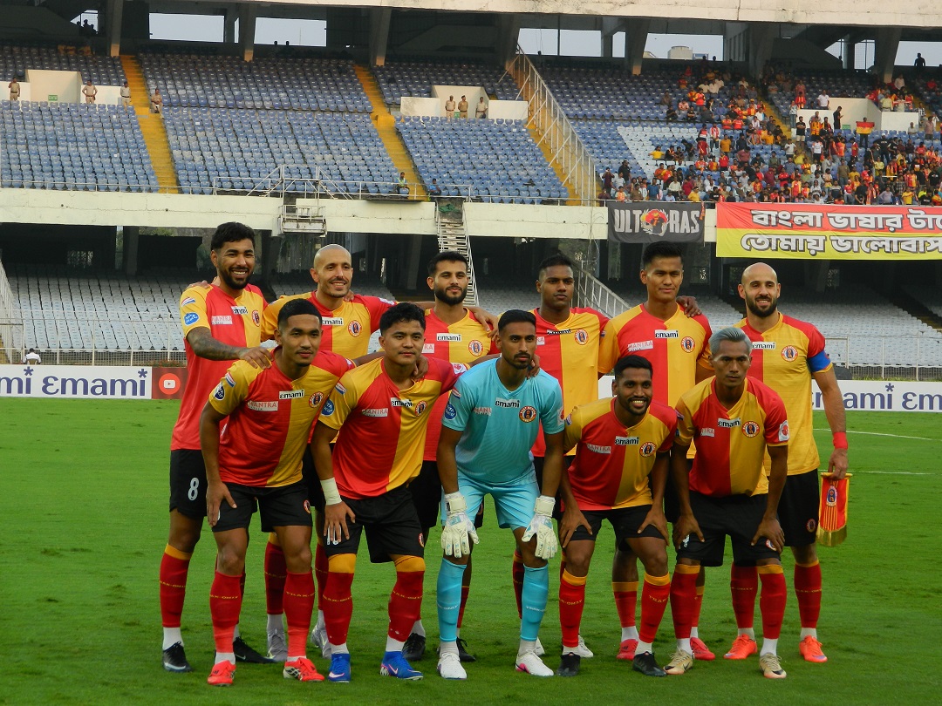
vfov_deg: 14.4
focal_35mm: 103
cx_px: 471
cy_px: 353
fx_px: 2803
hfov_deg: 19.1
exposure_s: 1/80
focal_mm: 18.6
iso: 80
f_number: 4.5
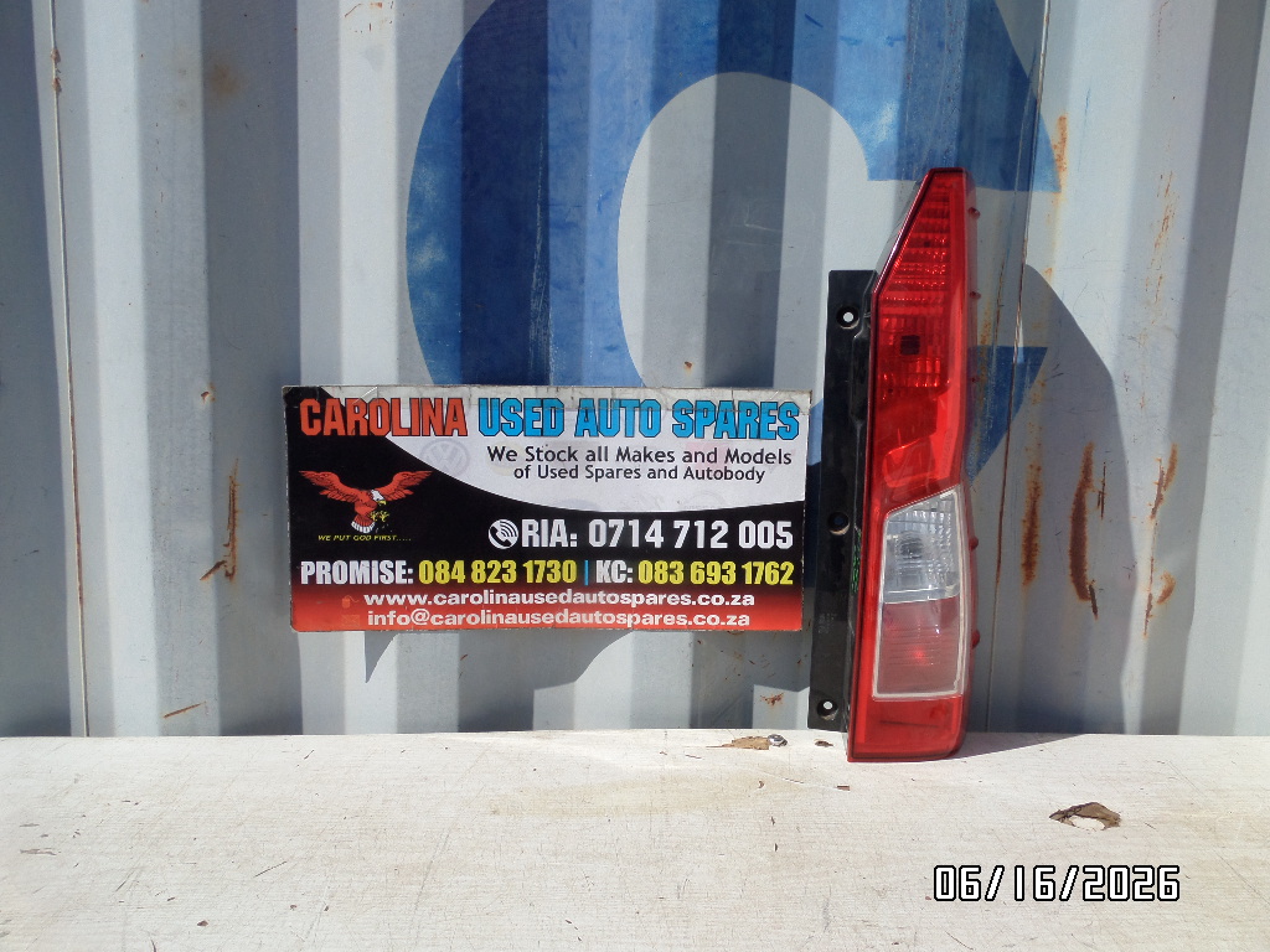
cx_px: 635
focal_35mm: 24
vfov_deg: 56.8
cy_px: 476
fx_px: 881
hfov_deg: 71.6
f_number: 4.6
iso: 80
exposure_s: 1/1000
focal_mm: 4
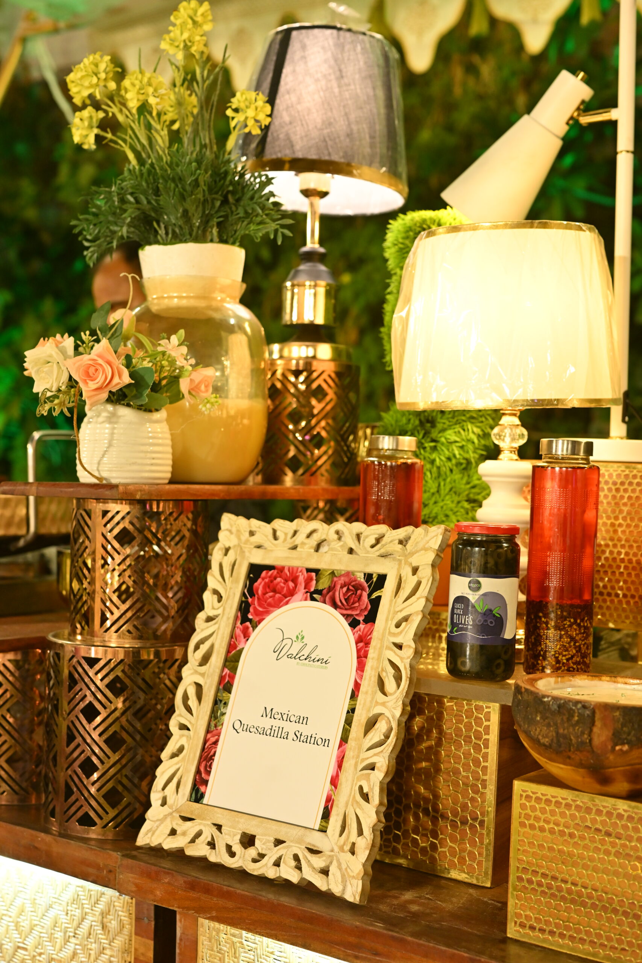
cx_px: 321
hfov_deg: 27.0
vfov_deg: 39.6
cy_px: 482
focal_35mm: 50
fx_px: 1337
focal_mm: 50
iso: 1600
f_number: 4
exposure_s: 1/100
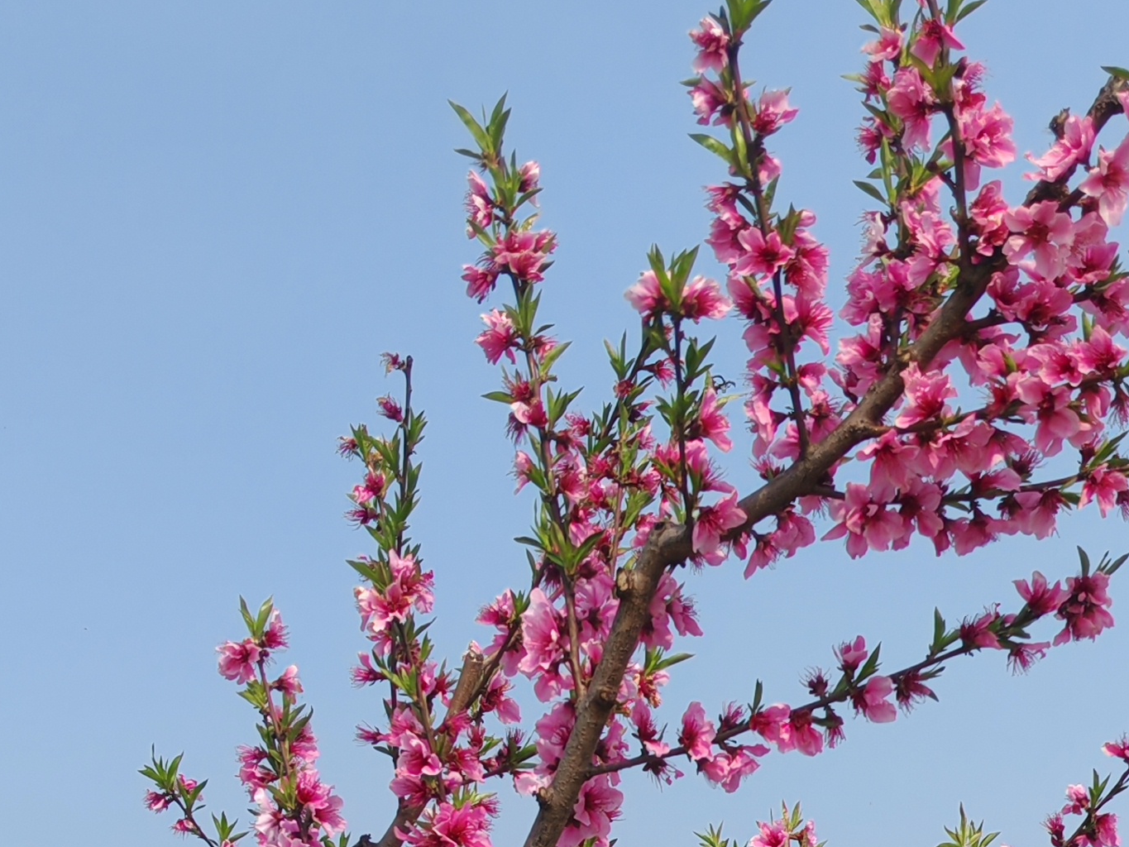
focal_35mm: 81
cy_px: 1122
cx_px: 786
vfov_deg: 17.1
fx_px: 2642
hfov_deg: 24.0
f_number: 1.95
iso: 50
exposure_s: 1/1500
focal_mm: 5.52
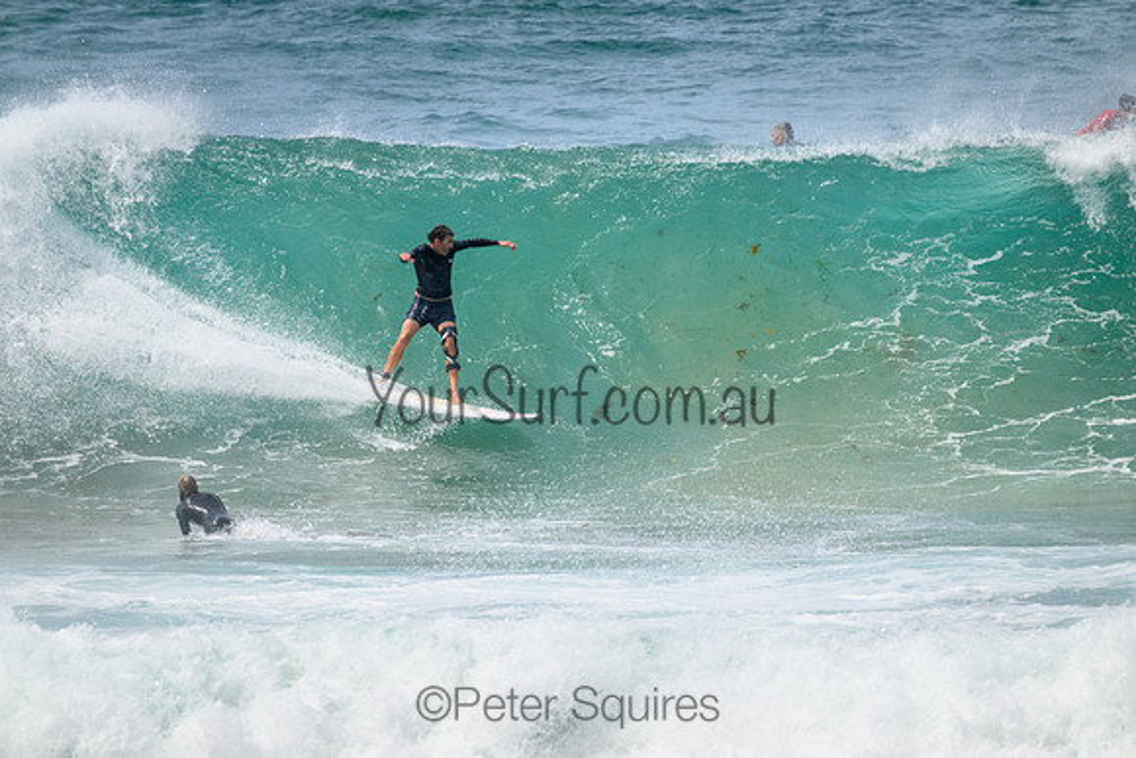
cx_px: 568
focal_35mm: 800
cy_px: 379
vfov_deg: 1.7
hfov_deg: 2.6
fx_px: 25249
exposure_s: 1/2000
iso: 900
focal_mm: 800
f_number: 11
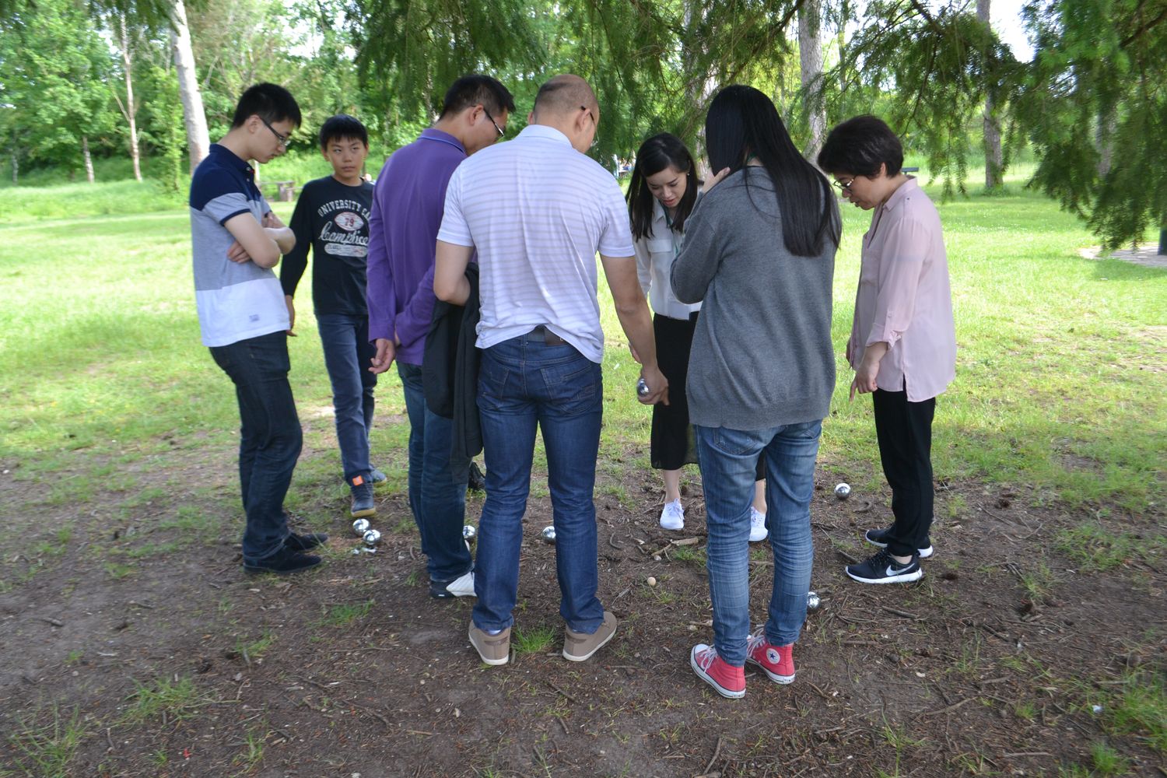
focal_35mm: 27
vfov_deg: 47.9
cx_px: 584
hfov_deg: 67.4
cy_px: 389
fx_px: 875
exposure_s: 1/125
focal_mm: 18
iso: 360
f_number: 5.6
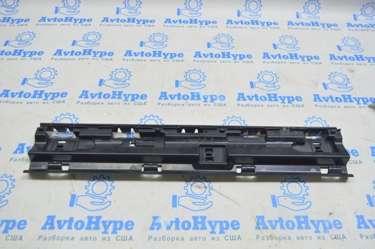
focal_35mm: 30
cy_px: 124
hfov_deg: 62.0
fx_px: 312
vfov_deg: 43.5
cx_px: 188
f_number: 5.6
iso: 400
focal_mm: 20
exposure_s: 1/20
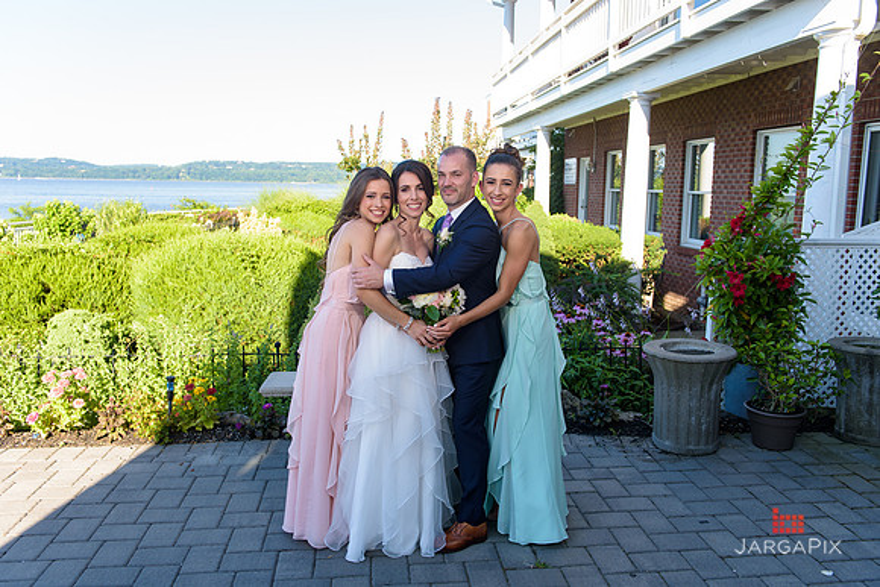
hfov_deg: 63.6
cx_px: 440
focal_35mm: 29
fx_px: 709
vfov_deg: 45.0
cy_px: 294
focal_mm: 29
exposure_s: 1/250
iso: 200
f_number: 4
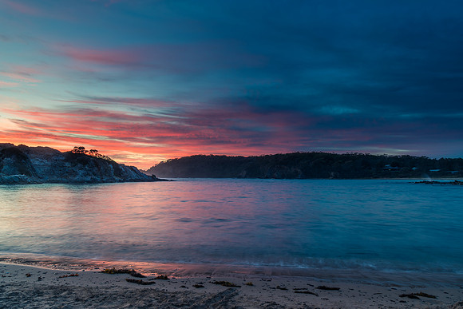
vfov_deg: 53.0
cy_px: 154
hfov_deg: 73.6
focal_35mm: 24
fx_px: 310
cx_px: 232
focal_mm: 24
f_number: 8
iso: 100
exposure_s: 1.6
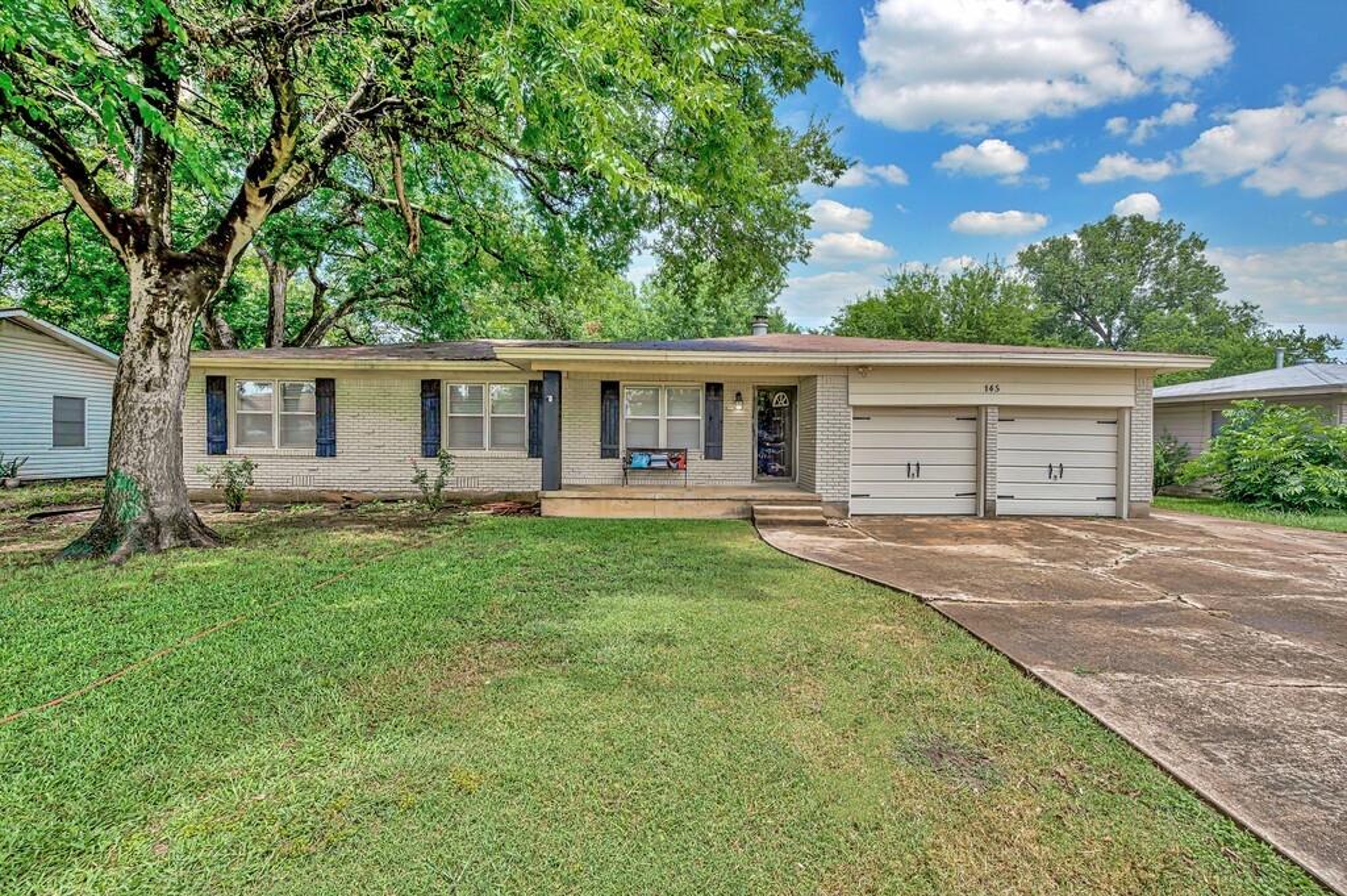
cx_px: 674
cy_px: 448
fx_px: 523
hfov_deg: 104.3
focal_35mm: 14
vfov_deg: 81.1
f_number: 8
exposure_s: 1/500
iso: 160
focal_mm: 14
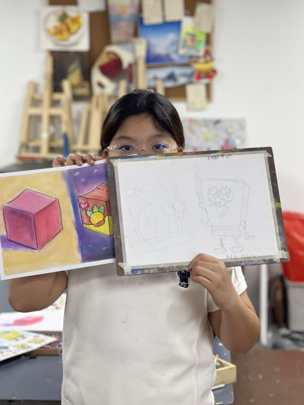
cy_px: 199
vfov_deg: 29.0
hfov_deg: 21.9
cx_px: 147
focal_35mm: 67
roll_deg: +0.5
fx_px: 784
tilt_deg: -7.8
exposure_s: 1/100
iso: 160
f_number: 2.2
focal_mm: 7.5
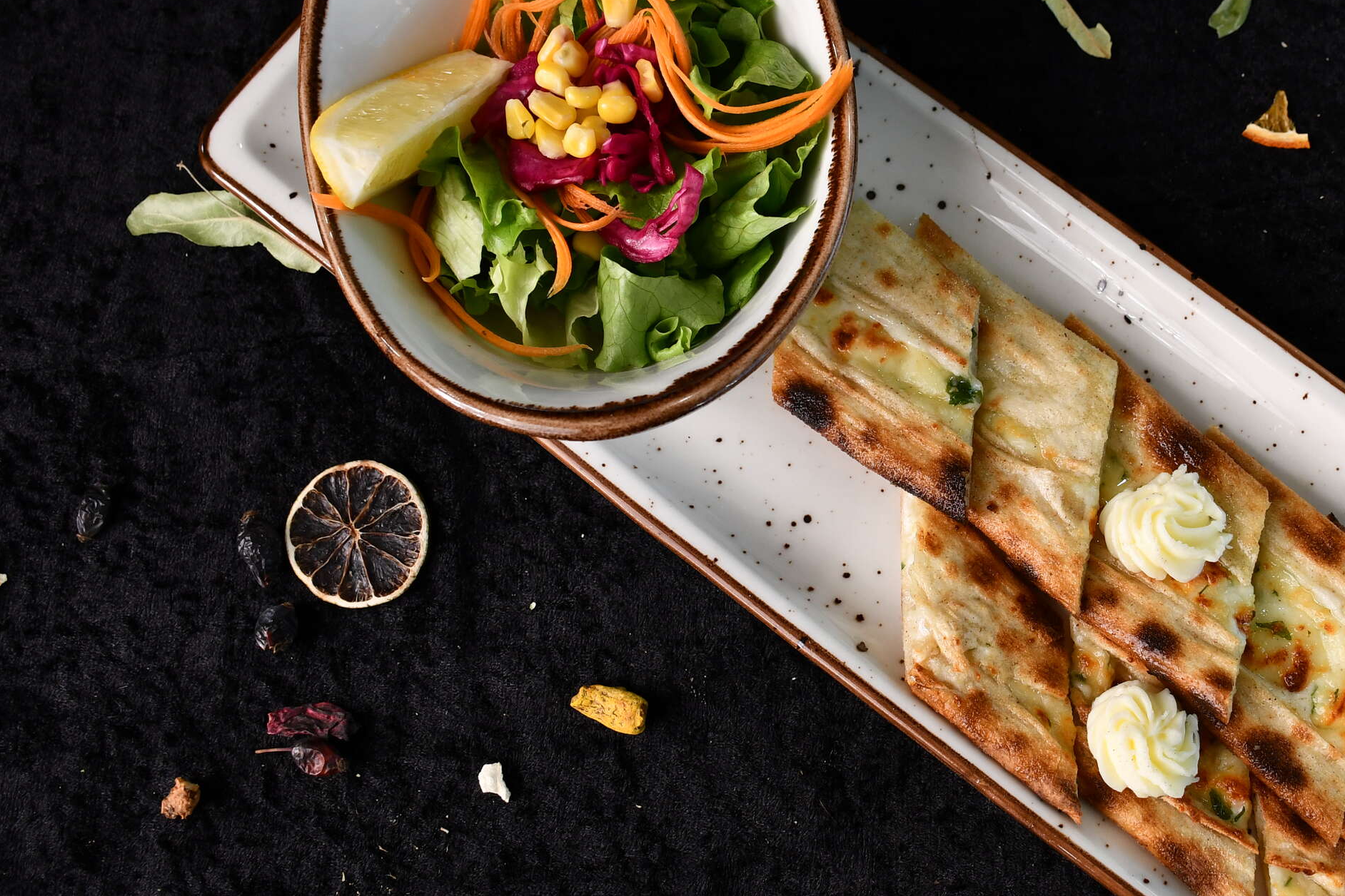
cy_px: 429
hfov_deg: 44.5
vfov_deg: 31.2
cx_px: 943
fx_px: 1606
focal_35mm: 43
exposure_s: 1/250
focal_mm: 18
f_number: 4.5
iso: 400
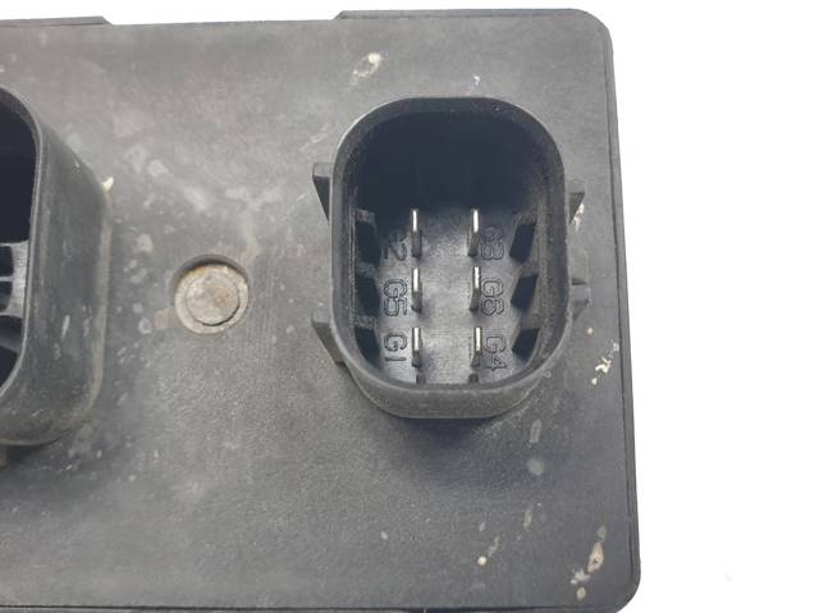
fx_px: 615
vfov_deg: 53.0
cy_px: 306
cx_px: 410
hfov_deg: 67.3
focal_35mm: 26
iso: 80
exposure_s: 1/100
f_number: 2.4
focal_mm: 4.3
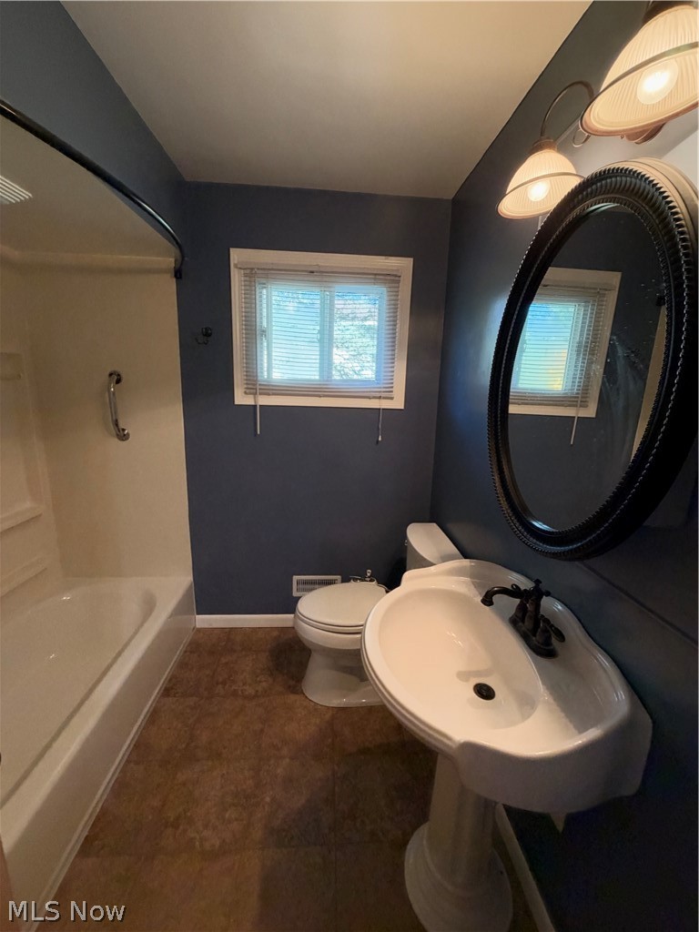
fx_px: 377
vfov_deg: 102.1
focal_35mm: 14
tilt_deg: -9.7
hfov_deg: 85.7
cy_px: 466
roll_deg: -1.1
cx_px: 350
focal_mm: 2.22
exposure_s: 1/60
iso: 500
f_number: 2.2
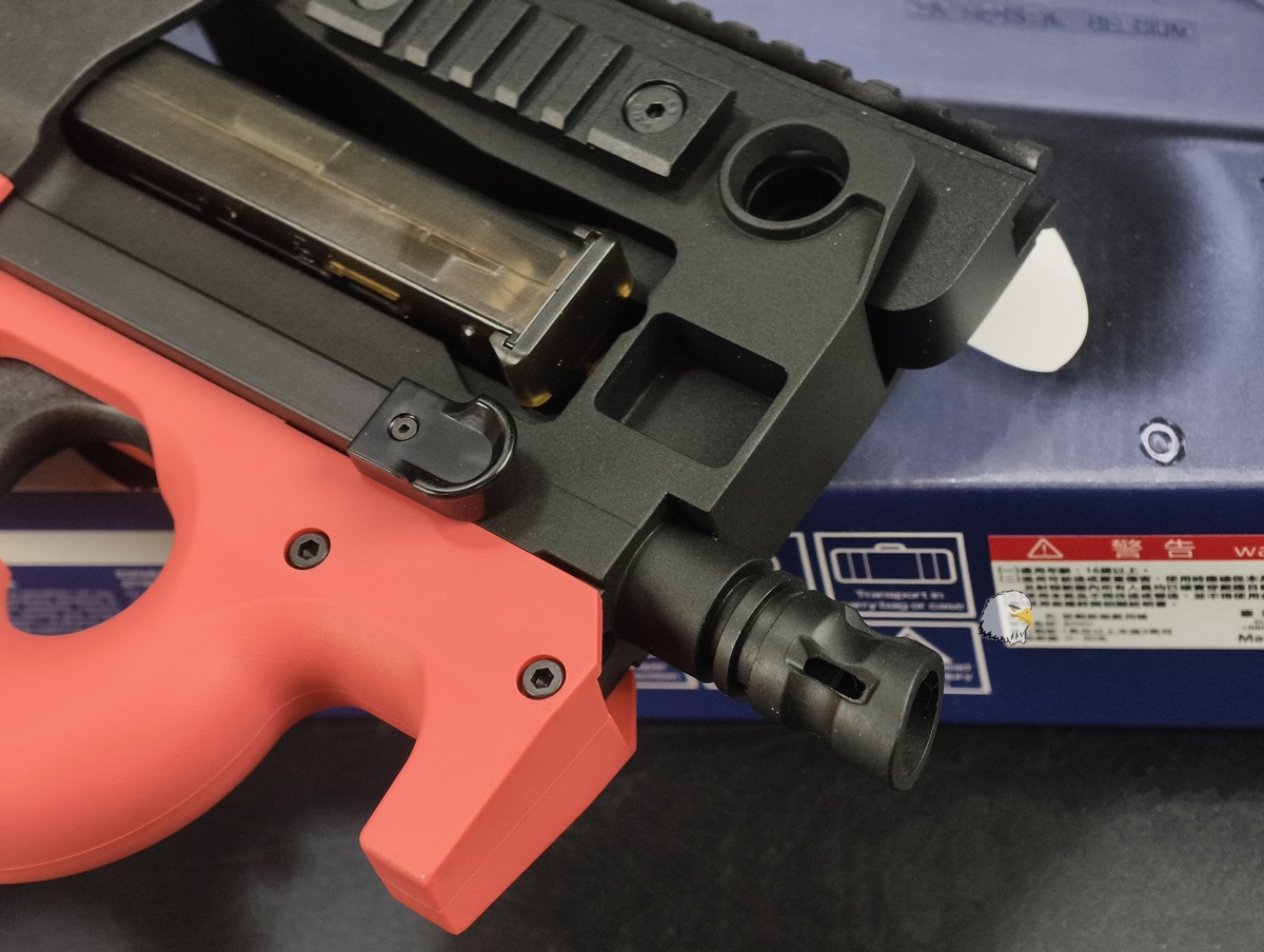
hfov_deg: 23.0
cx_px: 632
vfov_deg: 17.4
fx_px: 3109
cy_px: 476
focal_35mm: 85
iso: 1168
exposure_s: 1/30
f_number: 2.67
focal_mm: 22.48
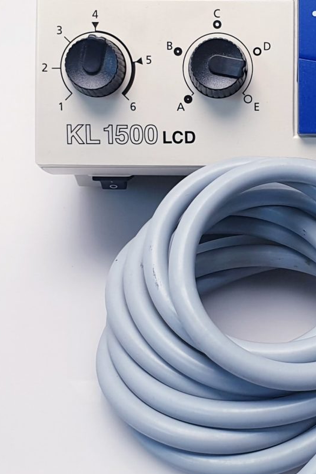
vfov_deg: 23.6
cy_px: 188
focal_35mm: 86
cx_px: 270
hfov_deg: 15.7
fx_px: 1132
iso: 50
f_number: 2.4
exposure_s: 1/50
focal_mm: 4.3
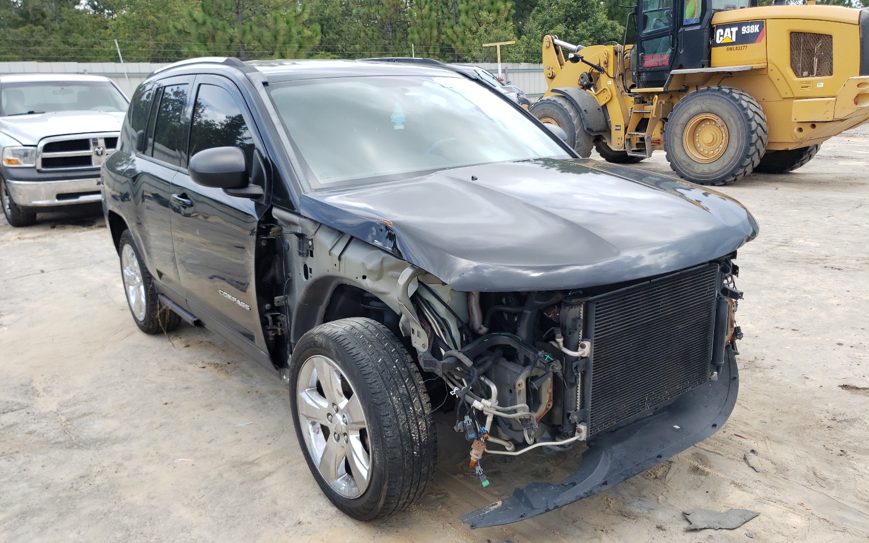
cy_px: 286
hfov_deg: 66.5
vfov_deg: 44.5
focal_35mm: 28
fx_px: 663
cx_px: 435
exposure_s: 1/769
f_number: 1.5
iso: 50
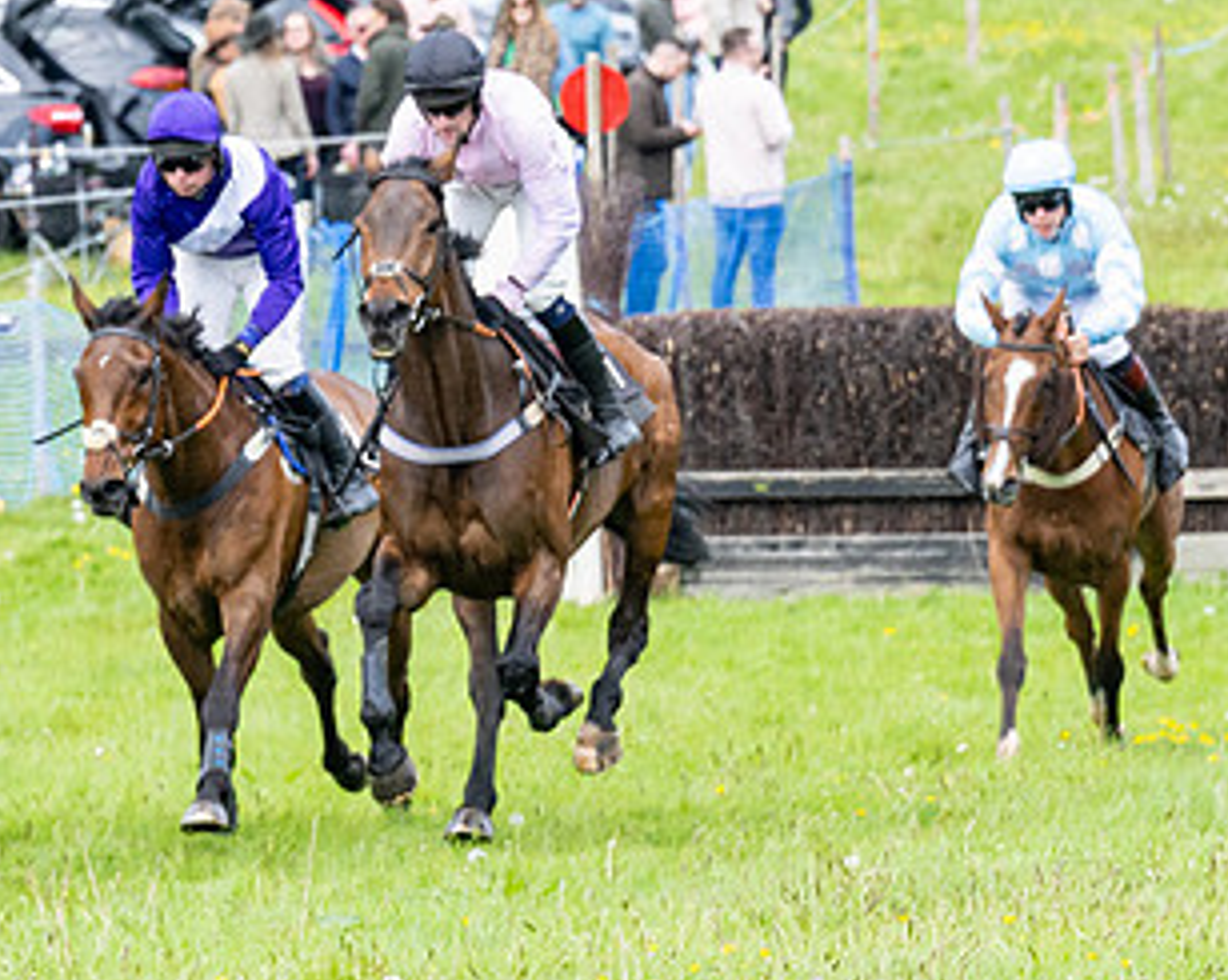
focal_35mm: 662
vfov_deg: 2.3
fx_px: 24037
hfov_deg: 2.9
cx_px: -310
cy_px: 509
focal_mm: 175
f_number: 7.1
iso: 400
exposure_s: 1/500
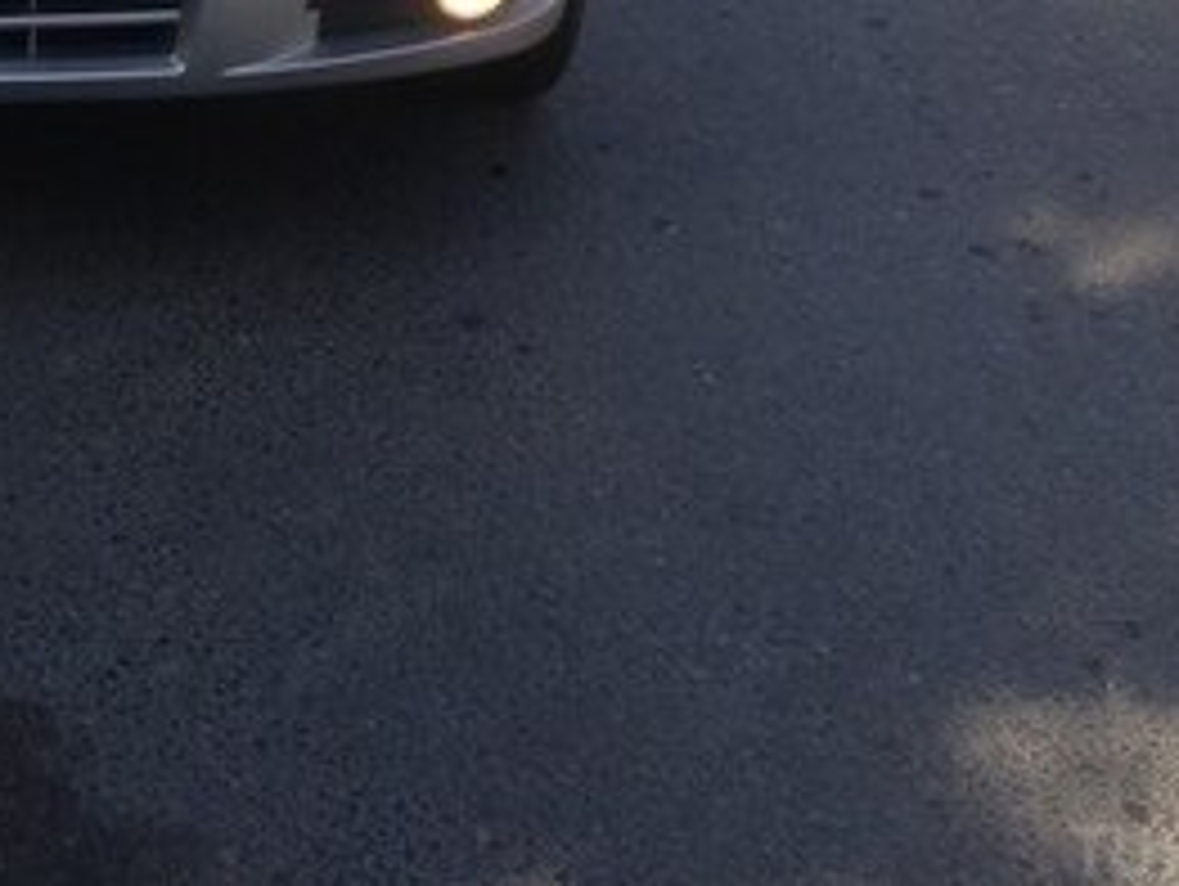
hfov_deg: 22.5
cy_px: -182
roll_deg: +1.0
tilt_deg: -18.3
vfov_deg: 17.0
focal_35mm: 83
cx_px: -54
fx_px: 2830
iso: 50
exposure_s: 1/602
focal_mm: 4.12
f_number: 2.4
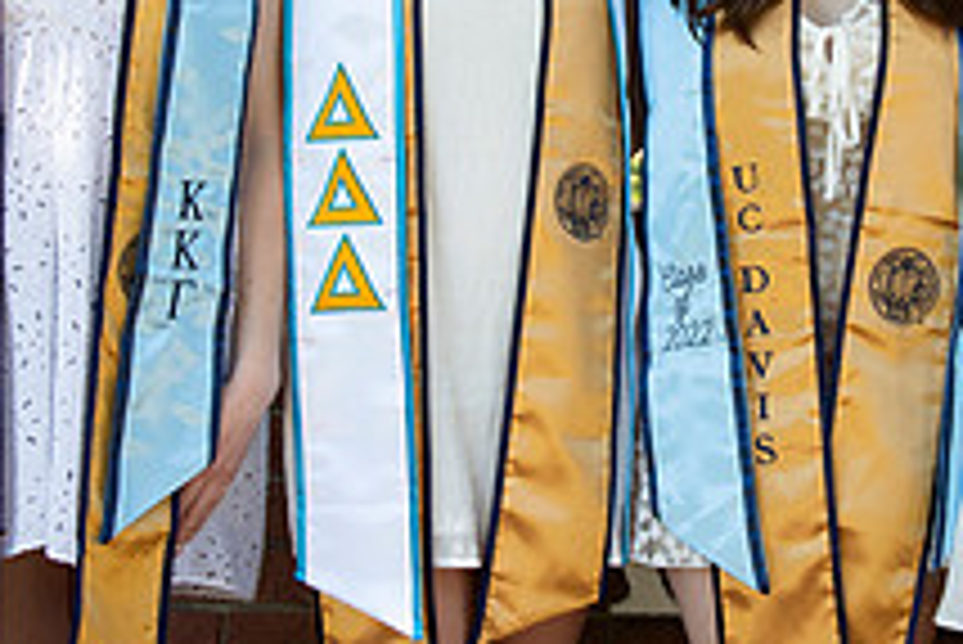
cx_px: 688
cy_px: 106
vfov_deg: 10.5
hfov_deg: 15.7
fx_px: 3480
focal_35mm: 130
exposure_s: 1/320
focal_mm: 48
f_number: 5.6
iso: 640
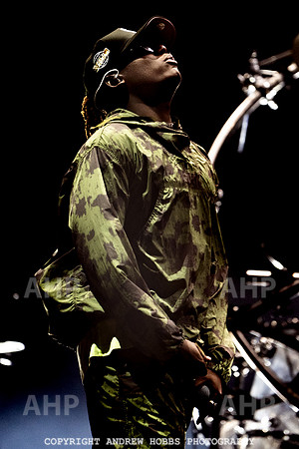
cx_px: 157
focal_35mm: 454
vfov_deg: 4.5
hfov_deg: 3.0
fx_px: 5655
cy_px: 162
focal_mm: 200
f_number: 2.8
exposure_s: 1/500
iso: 320
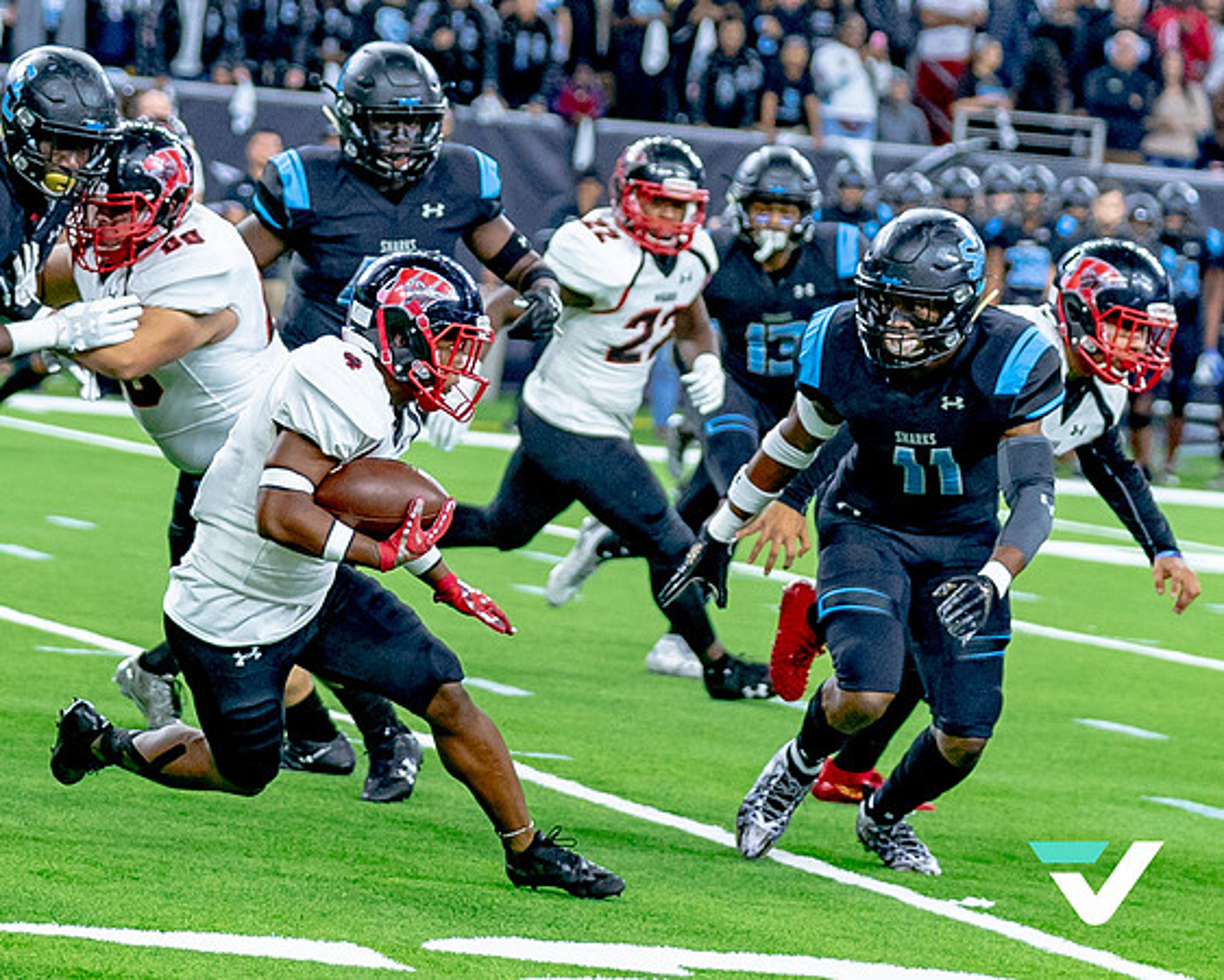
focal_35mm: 261
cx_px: 278
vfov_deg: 5.9
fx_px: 9471
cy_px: 301
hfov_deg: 7.4
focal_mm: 97
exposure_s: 1/1500
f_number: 2.8
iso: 2000
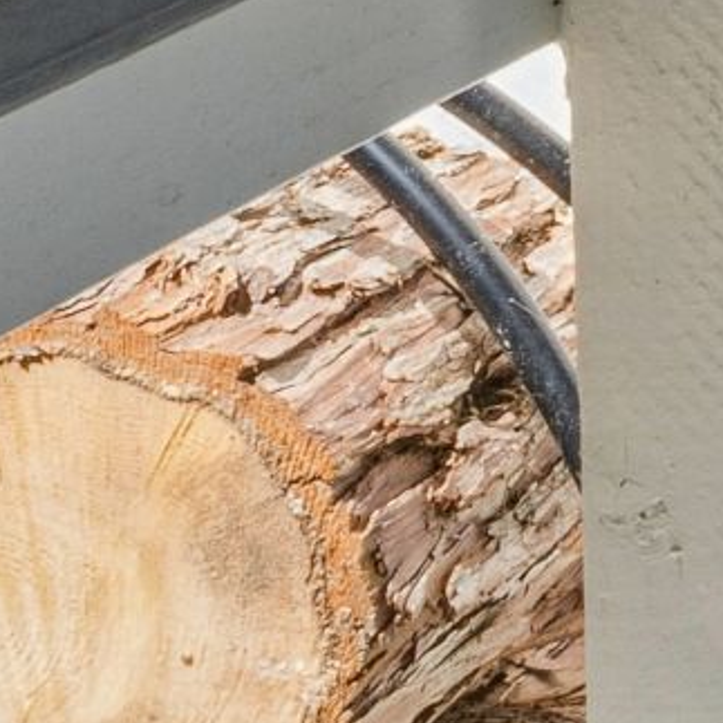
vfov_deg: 8.0
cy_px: -1478
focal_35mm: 186
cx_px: 3306
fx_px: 4388
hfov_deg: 6.5
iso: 100
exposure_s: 1/1.67
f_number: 22
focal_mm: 19.6
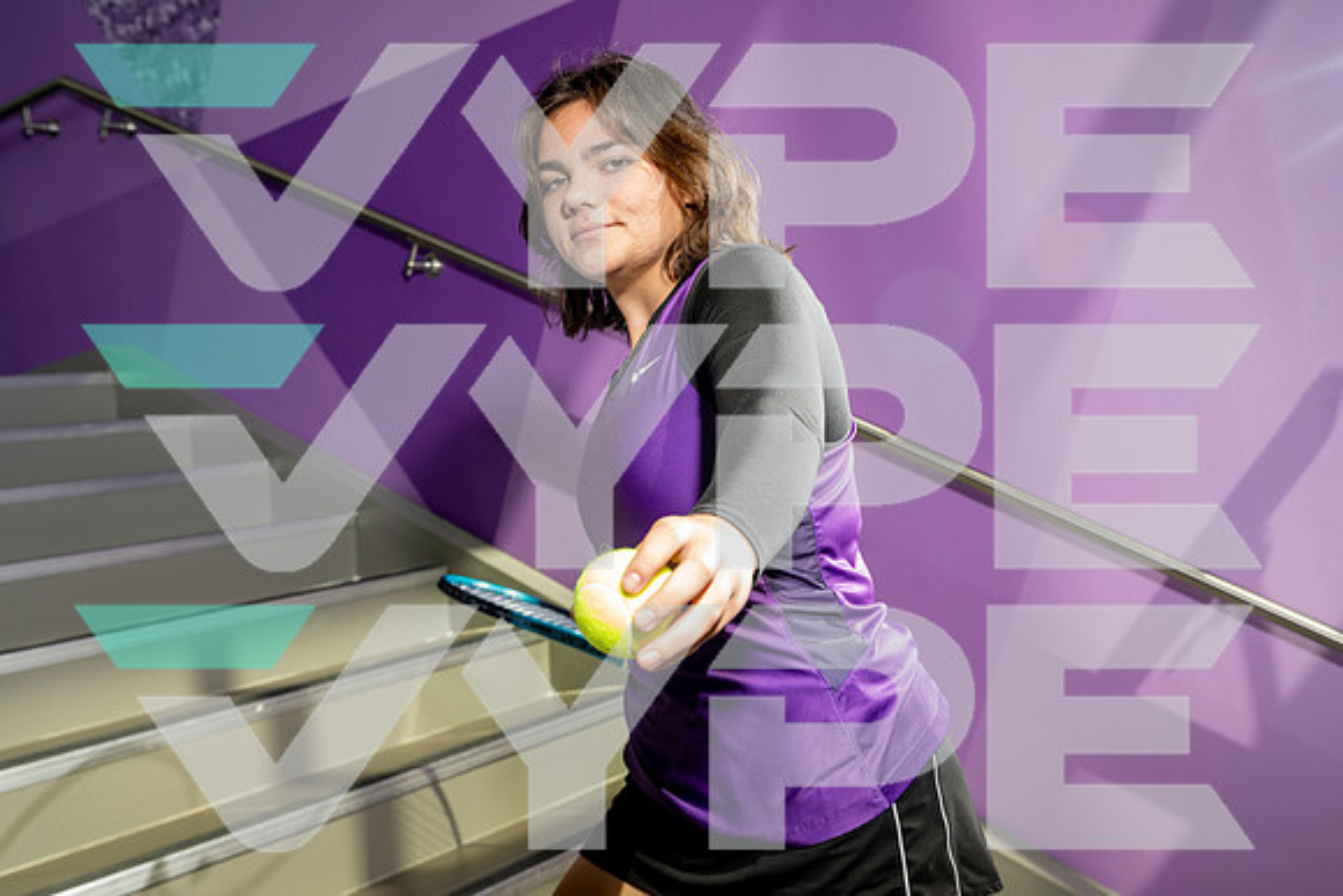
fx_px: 1567
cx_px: 672
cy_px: 448
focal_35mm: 42
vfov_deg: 31.9
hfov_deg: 46.4
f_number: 6.3
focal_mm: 42
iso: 320
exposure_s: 1/250
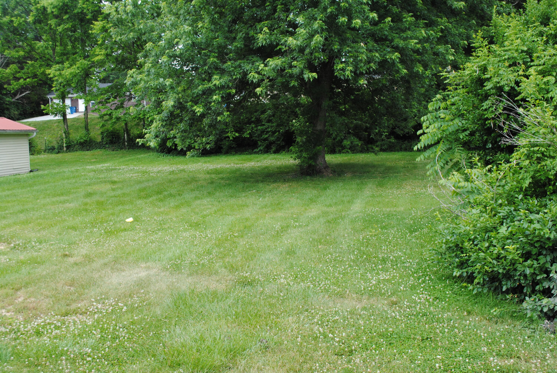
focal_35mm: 39
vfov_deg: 34.3
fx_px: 604
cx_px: 278
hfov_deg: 49.5
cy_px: 186
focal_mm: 26
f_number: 7.1
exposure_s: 1/200
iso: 400
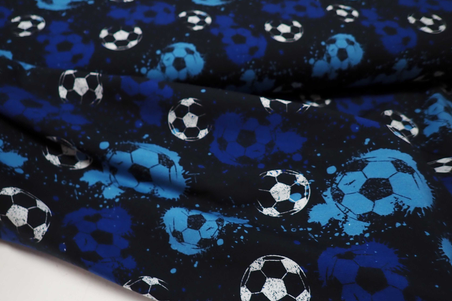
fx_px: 339
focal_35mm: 27
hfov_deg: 67.4
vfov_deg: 47.8
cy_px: 168
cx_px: 219
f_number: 2
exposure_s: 1/60
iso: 125
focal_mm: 4.5
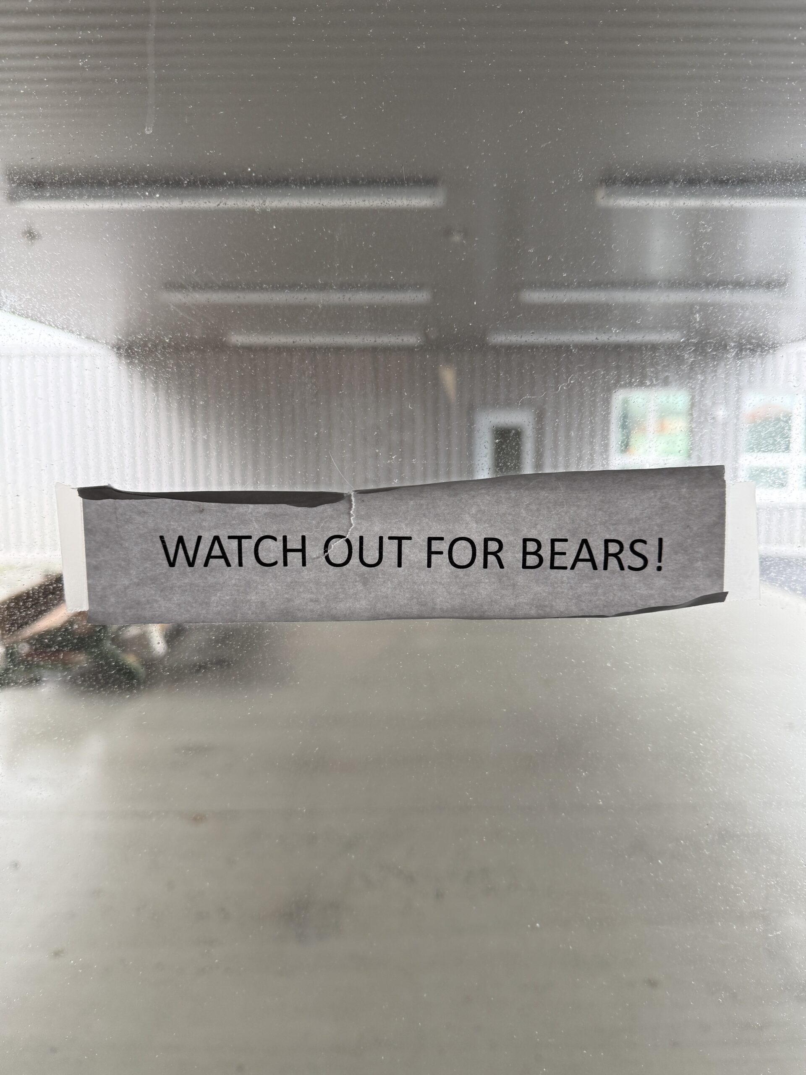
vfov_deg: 71.6
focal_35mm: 24
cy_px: 538
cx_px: 403
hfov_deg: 56.8
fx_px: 745
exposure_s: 1/121
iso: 160
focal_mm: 6.76
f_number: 1.78
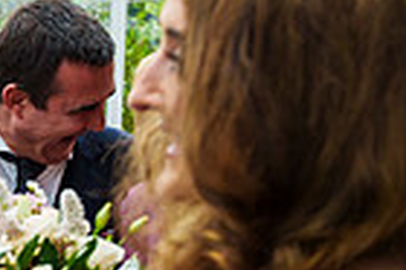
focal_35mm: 135
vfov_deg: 10.1
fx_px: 1521
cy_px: 173
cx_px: -467
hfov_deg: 12.8
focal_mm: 30
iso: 800
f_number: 3.5
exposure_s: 1/3200
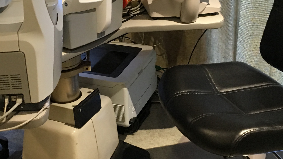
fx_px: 525
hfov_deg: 30.0
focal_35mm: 70
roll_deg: +1.7
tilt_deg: -22.1
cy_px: 37
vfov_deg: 17.1
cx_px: 97
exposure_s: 1/17
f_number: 2.2
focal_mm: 4.15
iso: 200
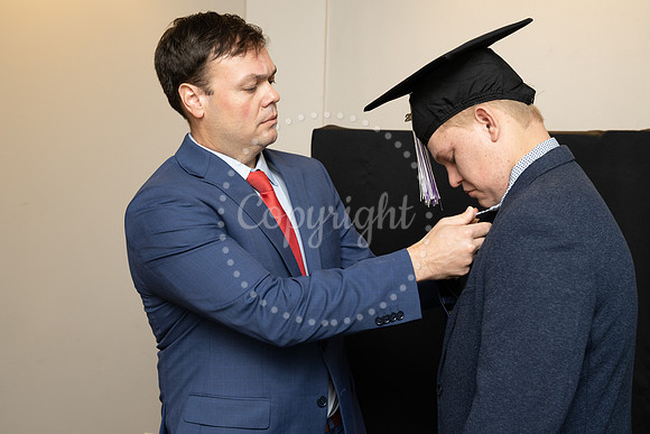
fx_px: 831
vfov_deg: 29.3
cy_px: 217
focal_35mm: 46
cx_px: 325
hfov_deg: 42.7
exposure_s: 1/125
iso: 1000
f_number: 5
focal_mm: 46
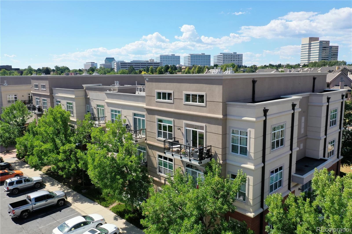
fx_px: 274
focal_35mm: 28
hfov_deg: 65.5
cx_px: 176
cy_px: 117
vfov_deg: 46.4
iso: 100
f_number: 5.6
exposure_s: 1/500
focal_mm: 10.26
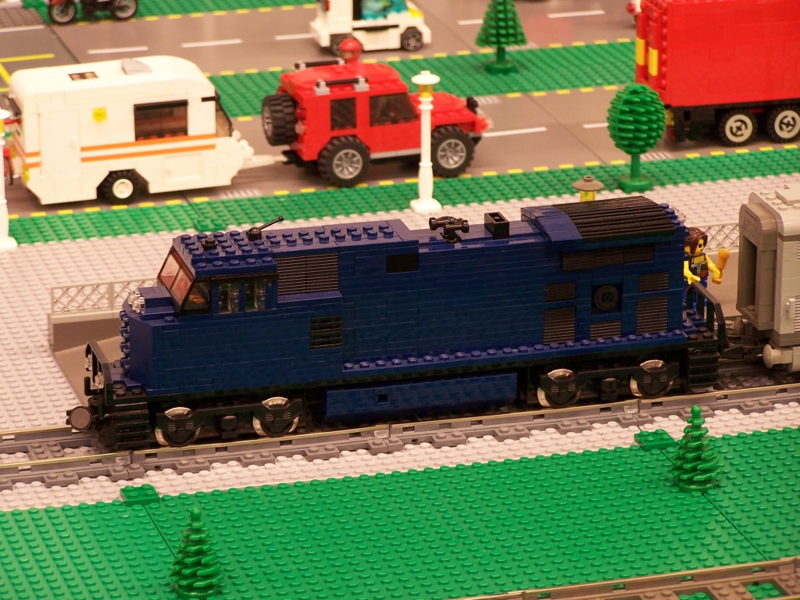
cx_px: 400
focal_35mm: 169
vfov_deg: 8.8
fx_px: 3906
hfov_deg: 11.7
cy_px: 300
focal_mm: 28
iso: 80
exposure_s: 1/2
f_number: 3.2
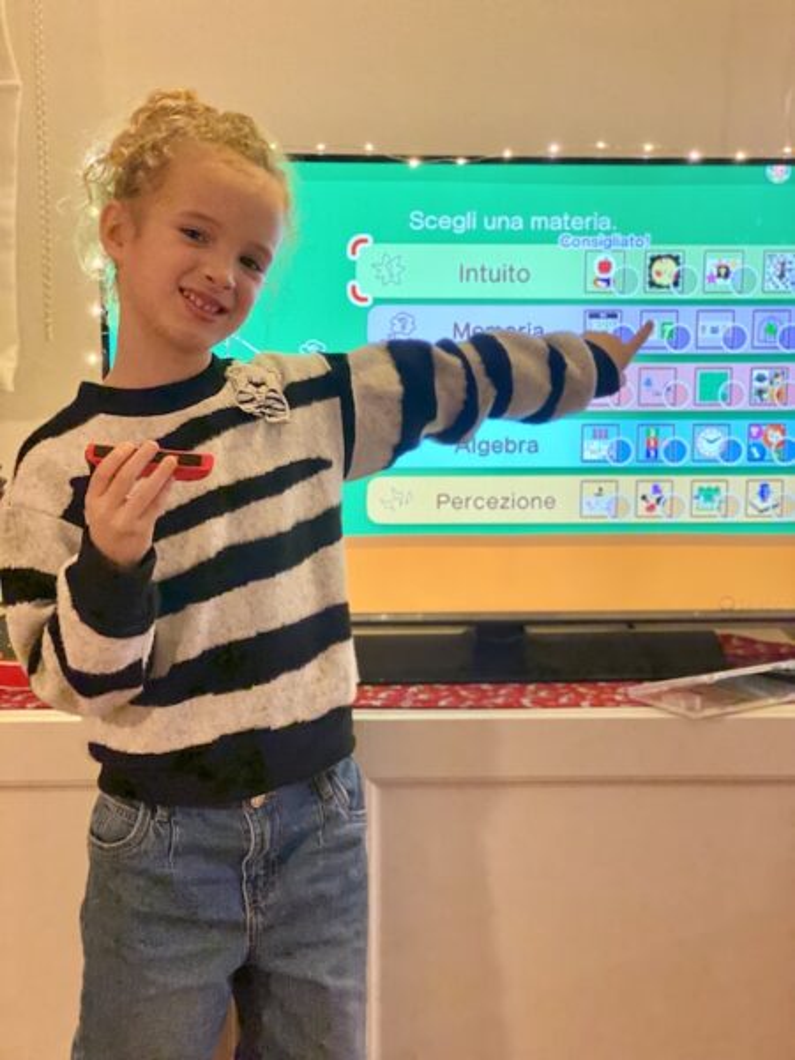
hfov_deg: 28.0
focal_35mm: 52
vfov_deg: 36.8
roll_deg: -0.6
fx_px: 1592
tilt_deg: -8.0
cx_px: 398
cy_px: 530
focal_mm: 6
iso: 160
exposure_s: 1/33
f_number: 2
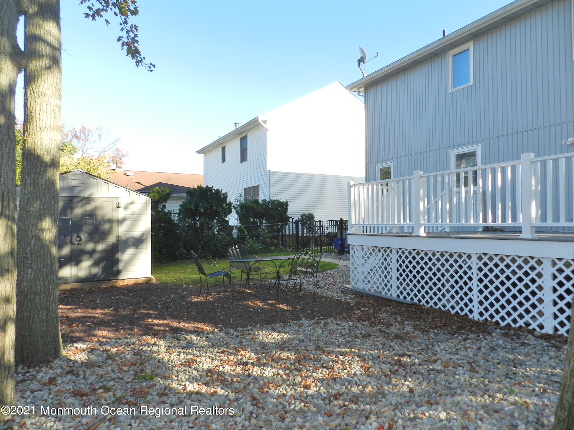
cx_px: 287
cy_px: 215
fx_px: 381
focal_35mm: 23
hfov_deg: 73.9
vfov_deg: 58.9
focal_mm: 4
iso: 160
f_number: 3.4
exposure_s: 1/400
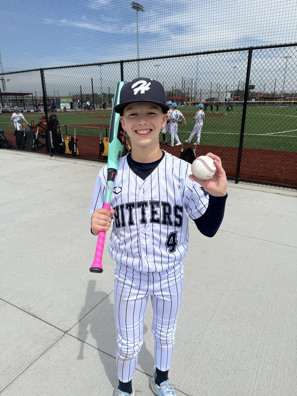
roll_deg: +0.2
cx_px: 148
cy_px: 198
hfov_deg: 56.8
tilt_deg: -18.9
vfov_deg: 71.6
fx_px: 274
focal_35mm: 24
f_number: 1.78
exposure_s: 1/8130
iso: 80
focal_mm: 6.76
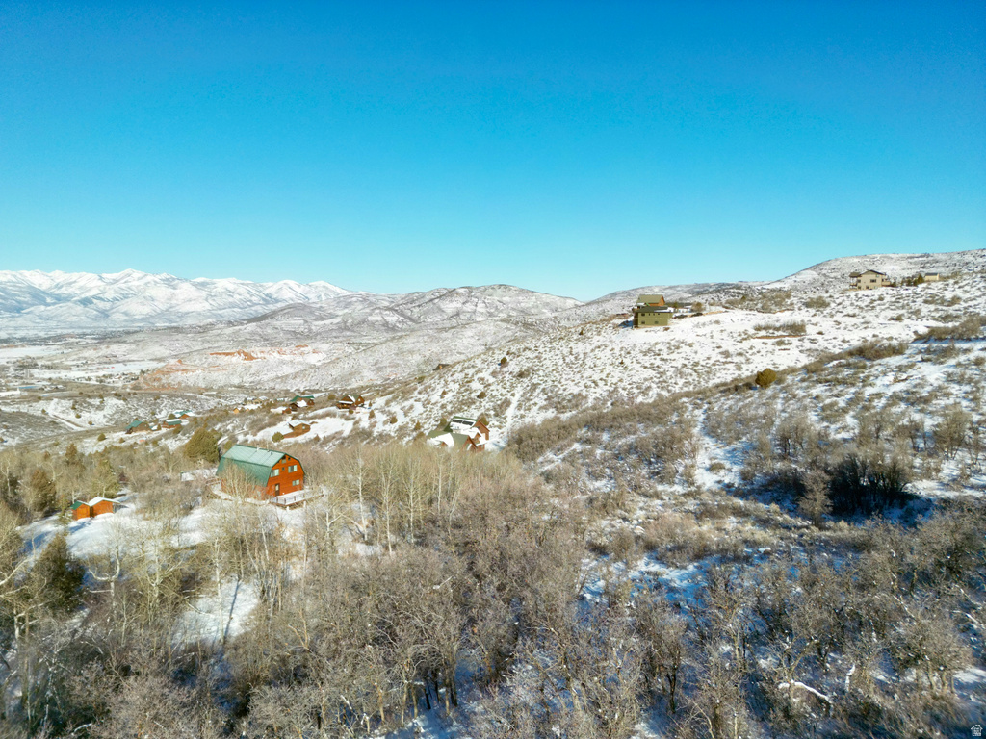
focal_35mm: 24
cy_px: 370
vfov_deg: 56.8
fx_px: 684
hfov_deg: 71.6
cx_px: 493
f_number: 1.7
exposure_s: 1/3200
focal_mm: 6.72
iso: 140
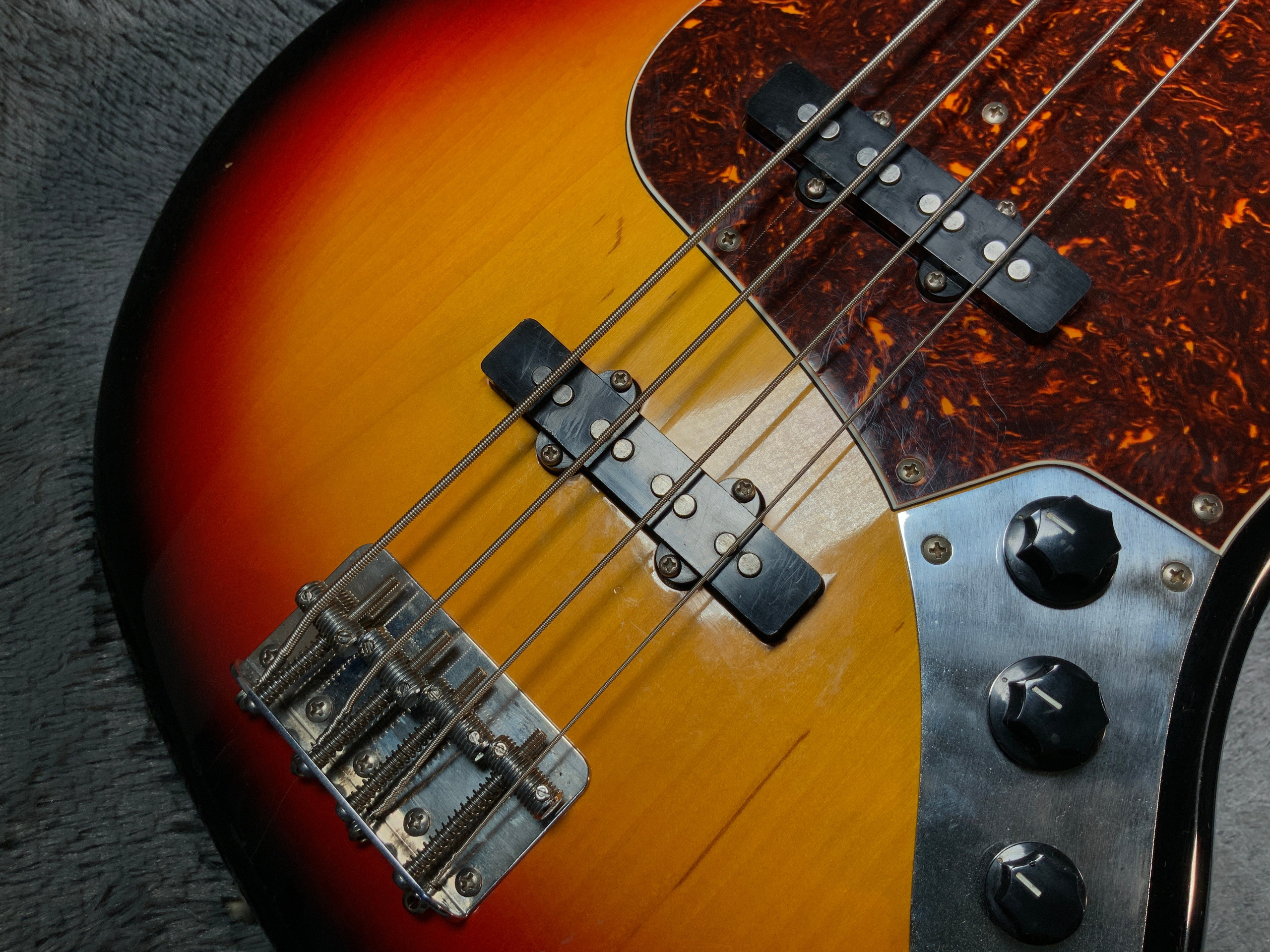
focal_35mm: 29
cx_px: 635
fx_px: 1064
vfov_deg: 48.2
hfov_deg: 61.7
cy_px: 476
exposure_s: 1/156
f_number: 1.8
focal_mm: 3
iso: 25
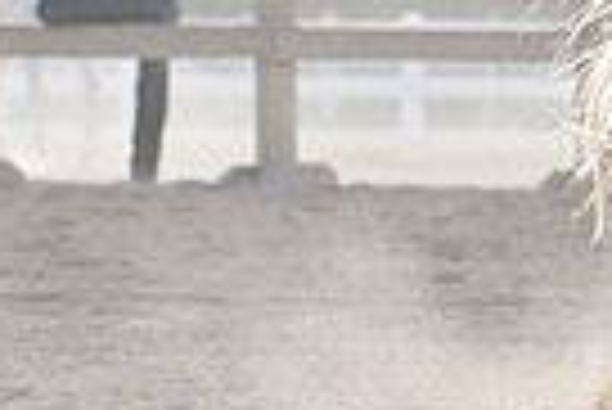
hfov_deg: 2.6
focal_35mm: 787
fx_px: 13393
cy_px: -210
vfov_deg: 1.8
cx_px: 1282
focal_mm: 185
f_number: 5.6
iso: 1000
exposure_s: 1/2000
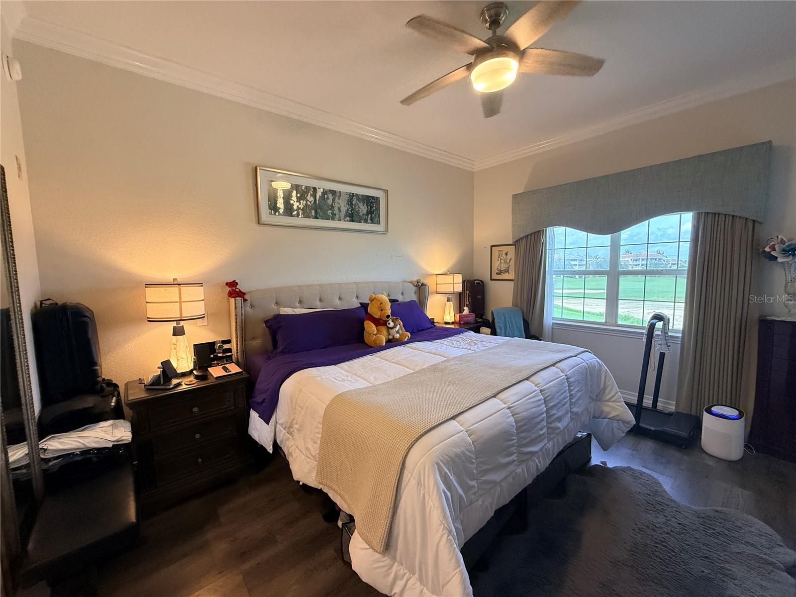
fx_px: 322
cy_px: 298
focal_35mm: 14
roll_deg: +1.1
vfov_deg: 85.7
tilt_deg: -4.5
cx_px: 398
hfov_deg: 102.1
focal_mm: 2.22
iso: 400
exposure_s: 1/120
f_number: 2.2
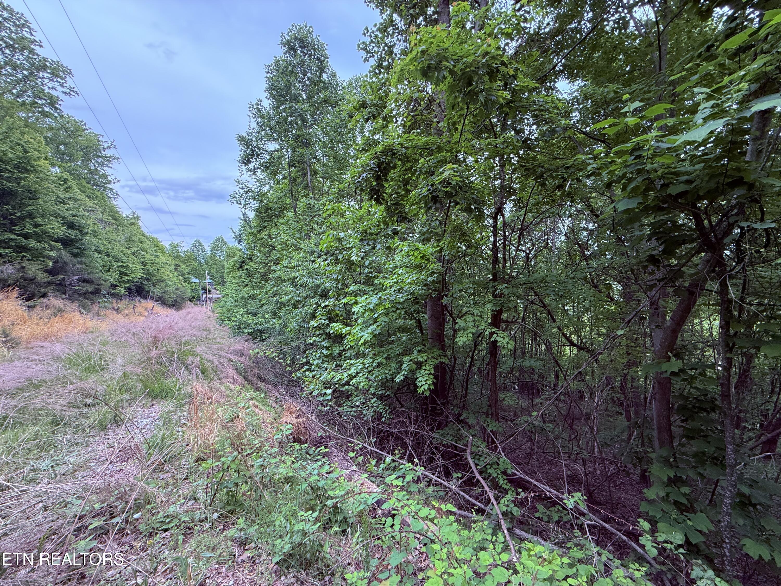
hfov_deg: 102.1
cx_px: 390
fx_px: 316
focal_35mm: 14
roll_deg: +0.4
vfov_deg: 85.7
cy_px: 293
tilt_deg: -5.9
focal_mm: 2.22
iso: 160
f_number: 2.2
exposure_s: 1/99
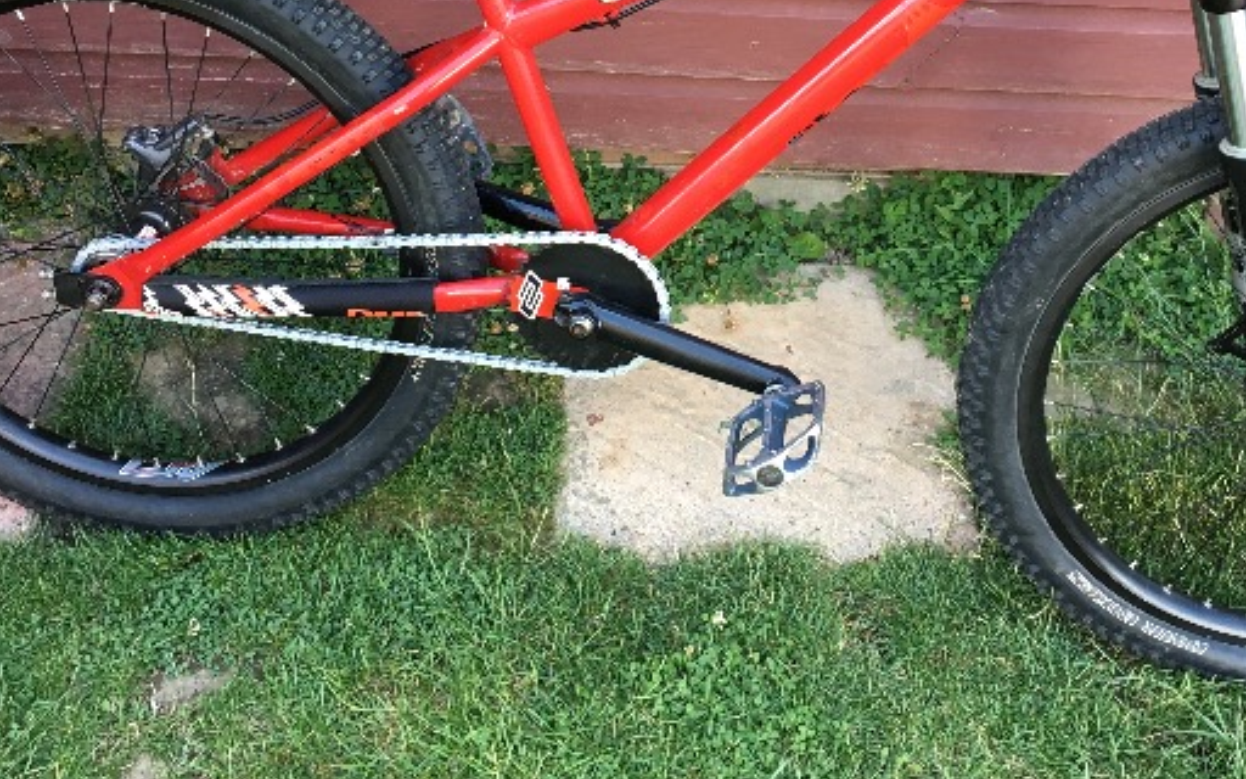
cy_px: 131
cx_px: 725
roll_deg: -4.3
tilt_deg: -34.6
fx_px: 1630
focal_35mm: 48
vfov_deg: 26.3
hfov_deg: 41.7
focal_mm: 4.15
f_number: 2.2
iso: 25
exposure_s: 1/33
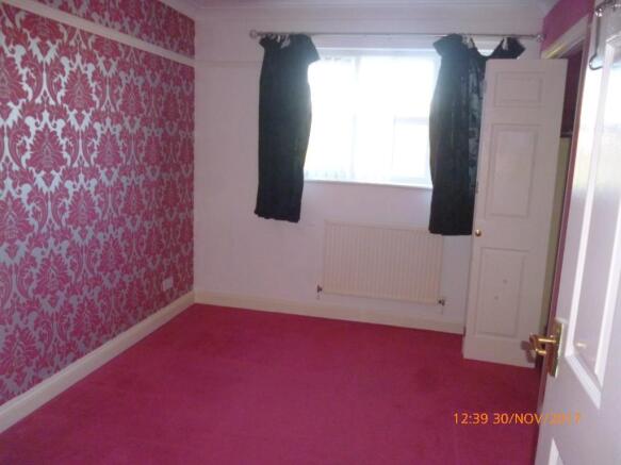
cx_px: 310
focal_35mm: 28
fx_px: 502
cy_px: 232
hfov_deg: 63.5
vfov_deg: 49.7
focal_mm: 5
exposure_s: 1/60
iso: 400
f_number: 3.1
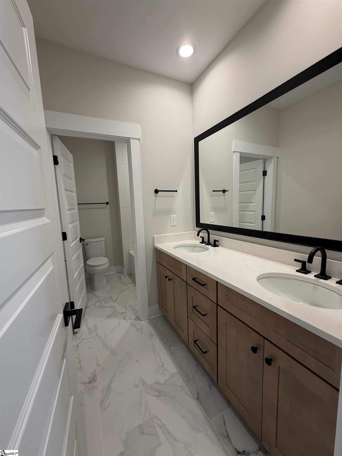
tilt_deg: -6.0
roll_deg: +3.0
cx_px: 171
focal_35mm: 14
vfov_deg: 102.1
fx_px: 184
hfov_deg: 85.7
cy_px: 228
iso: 160
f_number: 2.2
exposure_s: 1/120
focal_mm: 2.22
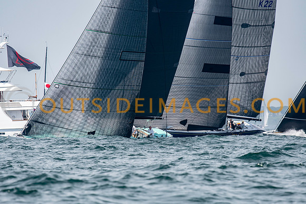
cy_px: 102
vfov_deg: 3.1
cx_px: 153
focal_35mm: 450
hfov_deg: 4.6
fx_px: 3826
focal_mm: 300
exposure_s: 1/1600
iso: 320
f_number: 5.6
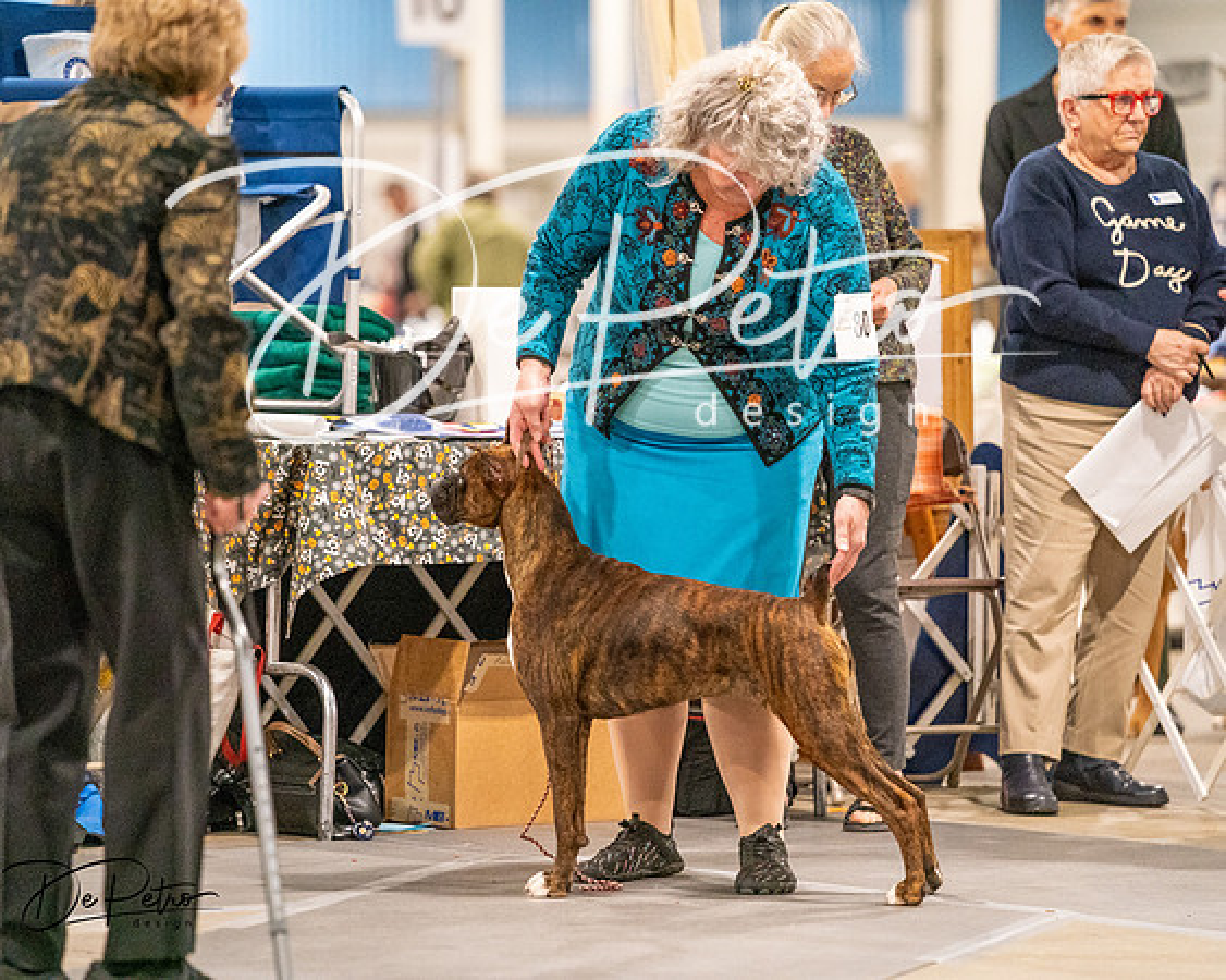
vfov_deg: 7.0
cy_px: 490
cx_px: 613
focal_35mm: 222
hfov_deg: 8.7
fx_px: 8047
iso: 6400
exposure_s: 1/250
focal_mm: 197
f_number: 3.5
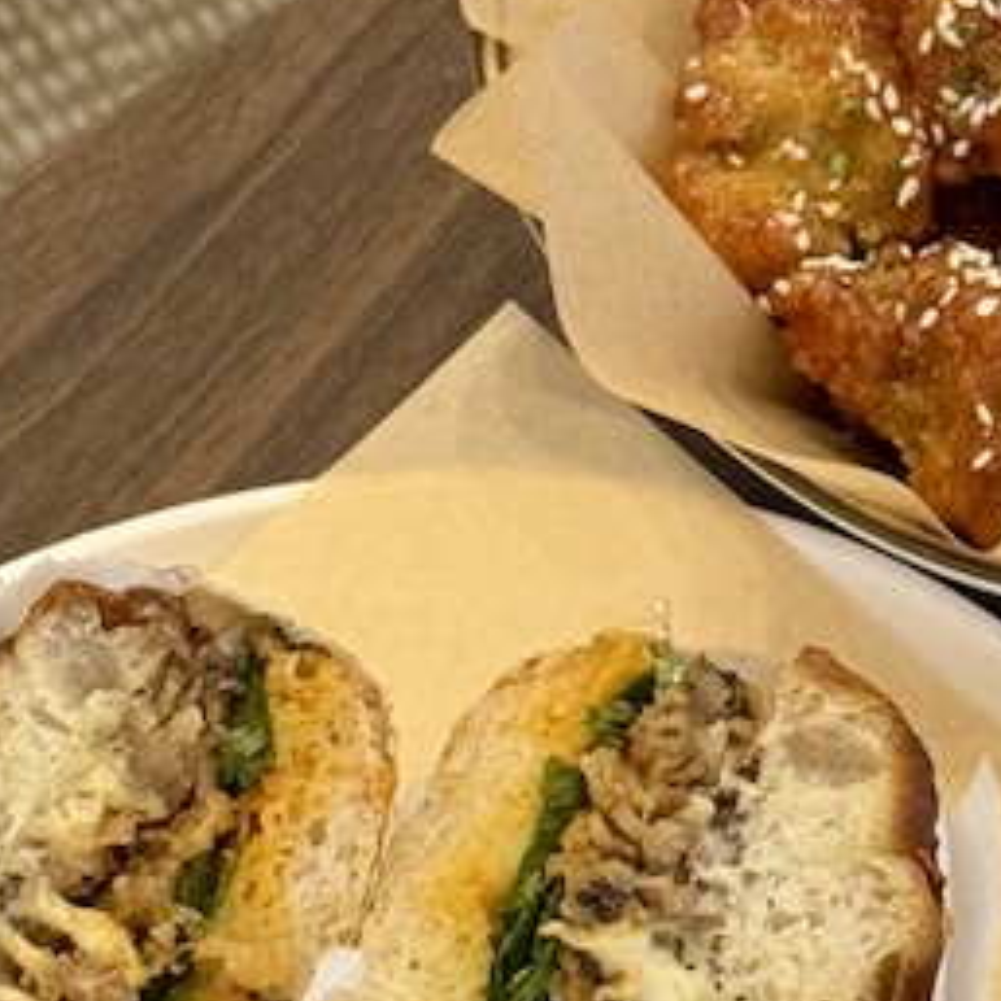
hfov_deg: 10.1
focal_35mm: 169
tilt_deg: -49.6
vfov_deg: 10.3
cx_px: 1453
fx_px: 5529
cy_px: 970
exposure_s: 1/33
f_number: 1.78
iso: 250
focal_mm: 6.76
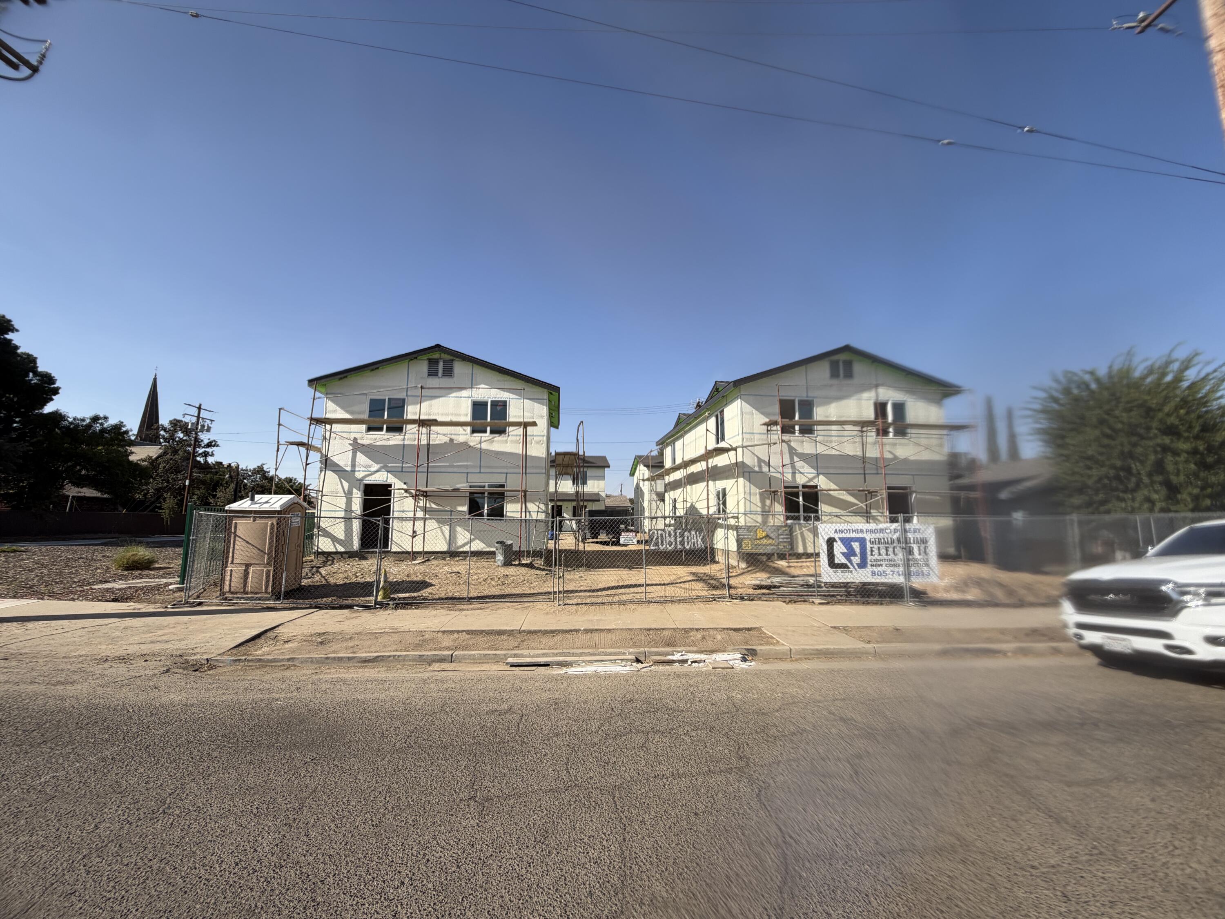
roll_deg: +0.0
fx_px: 495
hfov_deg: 102.1
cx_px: 612
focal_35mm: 14
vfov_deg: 85.7
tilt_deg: +7.2
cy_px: 460
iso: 20
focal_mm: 2.22
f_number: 2.2
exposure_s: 1/799
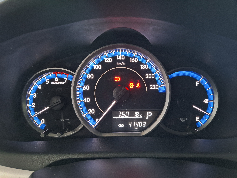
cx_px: 118
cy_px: 89
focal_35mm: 23
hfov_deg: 73.9
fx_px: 157
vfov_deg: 58.9
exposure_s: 1/20
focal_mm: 5.54
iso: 400
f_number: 1.8
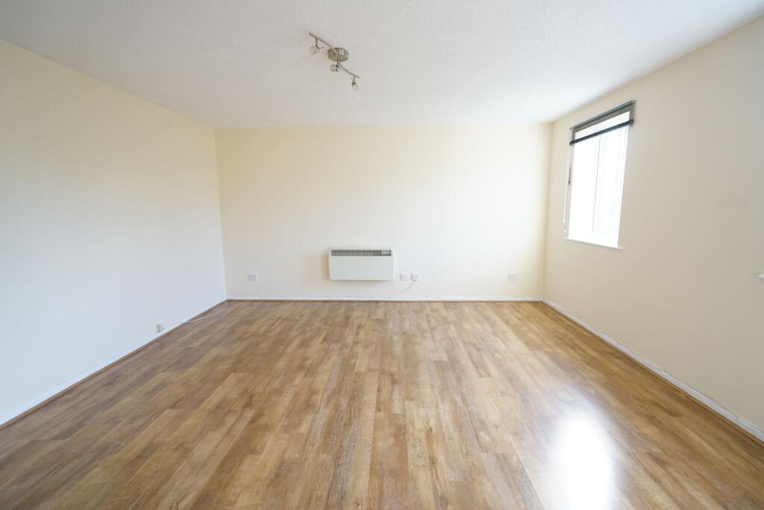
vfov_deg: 73.8
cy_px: 255
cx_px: 382
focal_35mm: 16
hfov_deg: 96.7
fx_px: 340
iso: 400
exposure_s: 1/50
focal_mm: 16
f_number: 4.5
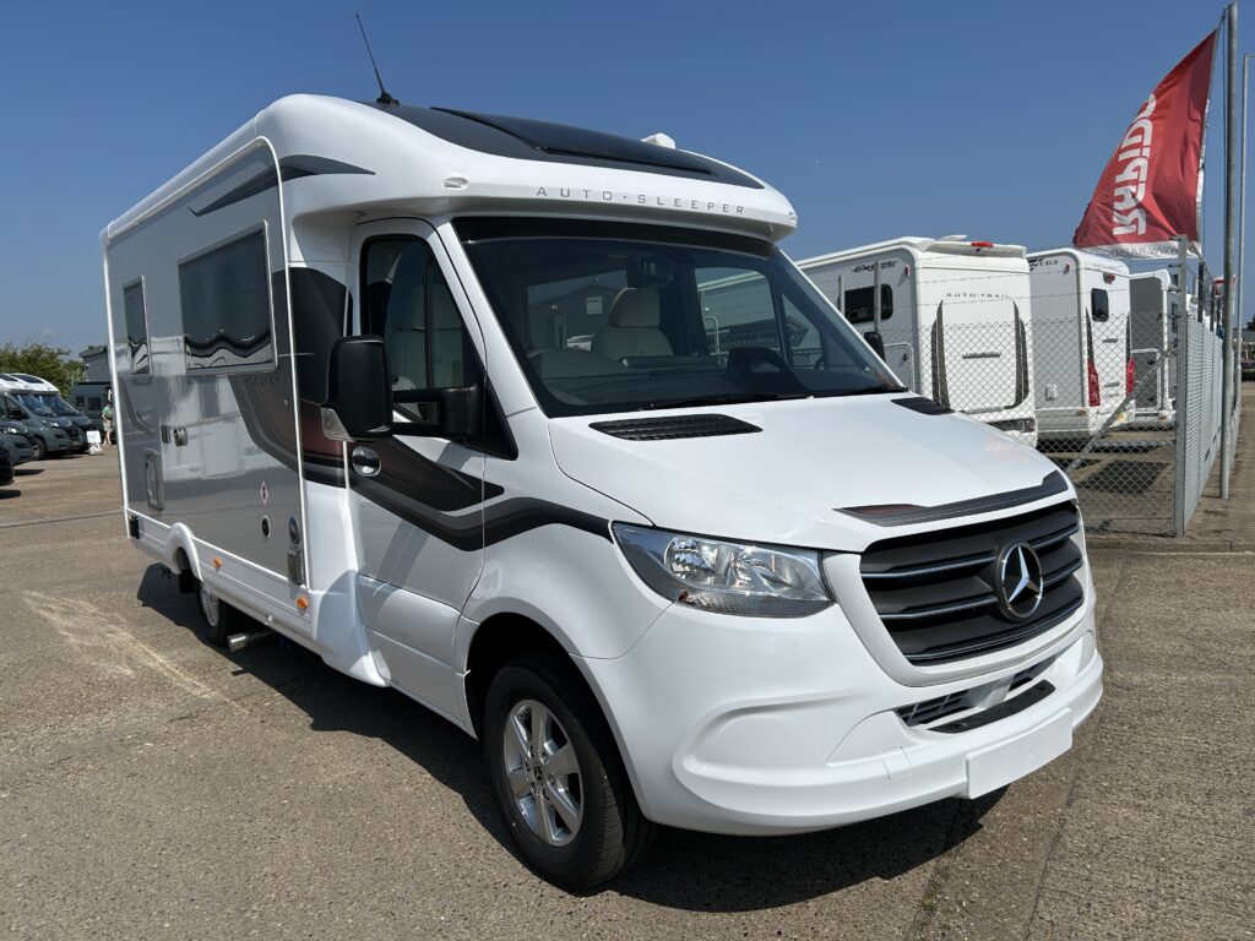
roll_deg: +2.2
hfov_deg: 67.3
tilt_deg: -5.4
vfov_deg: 53.1
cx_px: 628
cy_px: 470
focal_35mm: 26
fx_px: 943
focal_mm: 5.7
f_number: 1.5
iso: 50
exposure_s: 1/9434
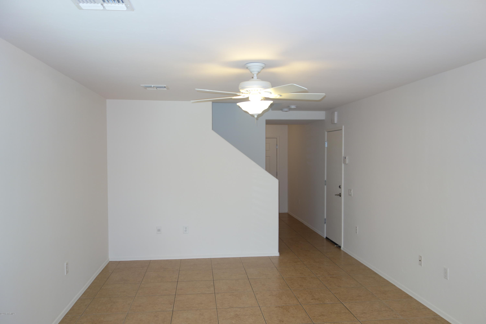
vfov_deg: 46.4
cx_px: 243
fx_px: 378
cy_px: 162
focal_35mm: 28
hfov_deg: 65.5
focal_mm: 10.4
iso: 125
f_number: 2
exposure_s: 1/100
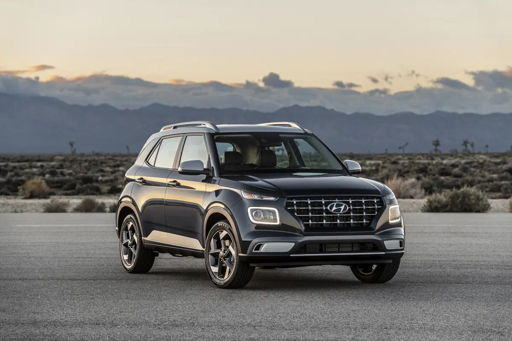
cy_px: 170
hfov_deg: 17.6
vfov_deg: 11.8
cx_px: 256
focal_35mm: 116
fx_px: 1650
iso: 64
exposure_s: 1/25
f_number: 5
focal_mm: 116
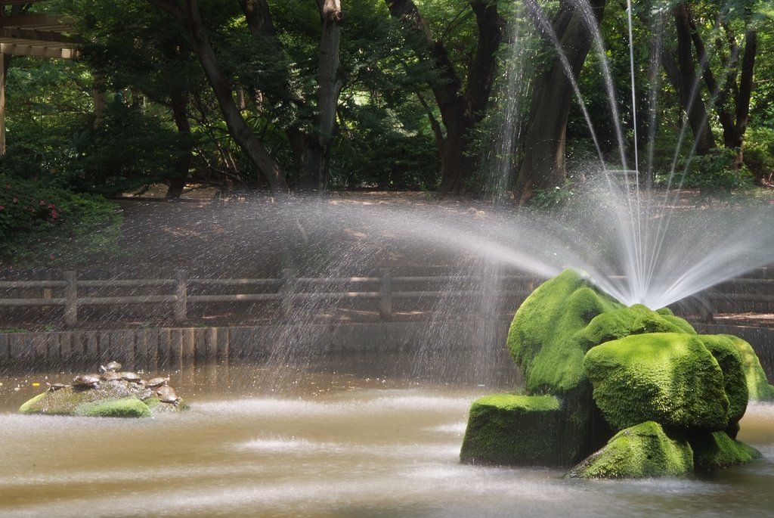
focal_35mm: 117
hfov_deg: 17.5
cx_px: 387
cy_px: 259
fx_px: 2518
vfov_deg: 11.7
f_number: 32
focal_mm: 78
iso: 100
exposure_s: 1/1.6
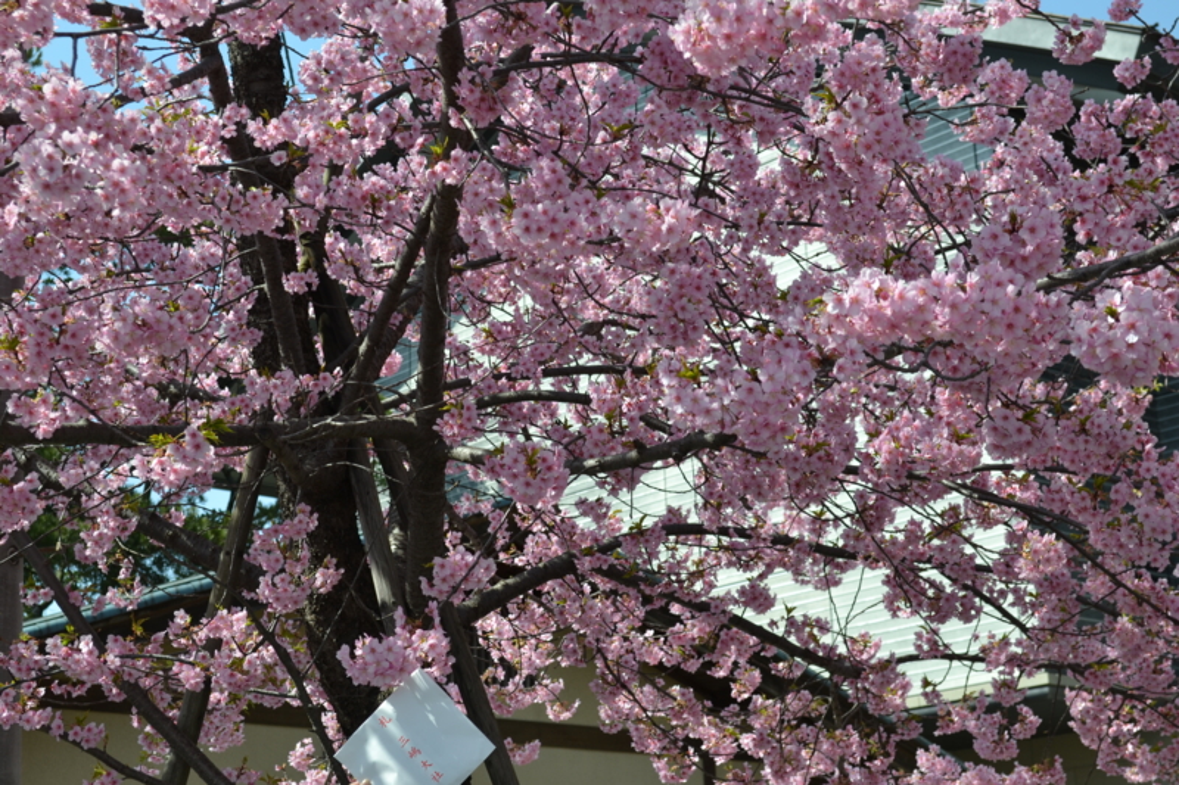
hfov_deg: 30.5
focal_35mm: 66
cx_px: 590
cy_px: 392
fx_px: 2161
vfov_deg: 20.6
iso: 100
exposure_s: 1/200
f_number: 7.1
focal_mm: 44
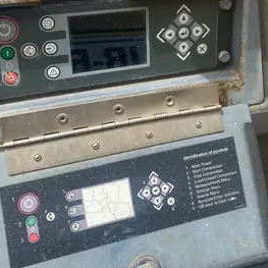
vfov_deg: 34.5
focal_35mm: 48
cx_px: 164
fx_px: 420
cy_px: 63
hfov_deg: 35.2
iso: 32
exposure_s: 1/1653
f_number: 1.8
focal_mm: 4.25
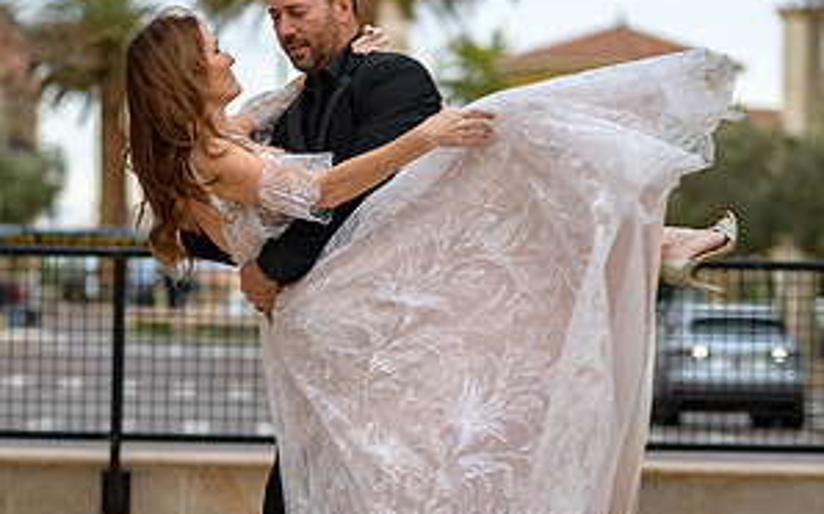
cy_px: 315
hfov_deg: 13.3
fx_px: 3524
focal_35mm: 157
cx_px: 412
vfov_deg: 8.3
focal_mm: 102
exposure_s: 1/640
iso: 72
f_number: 2.8
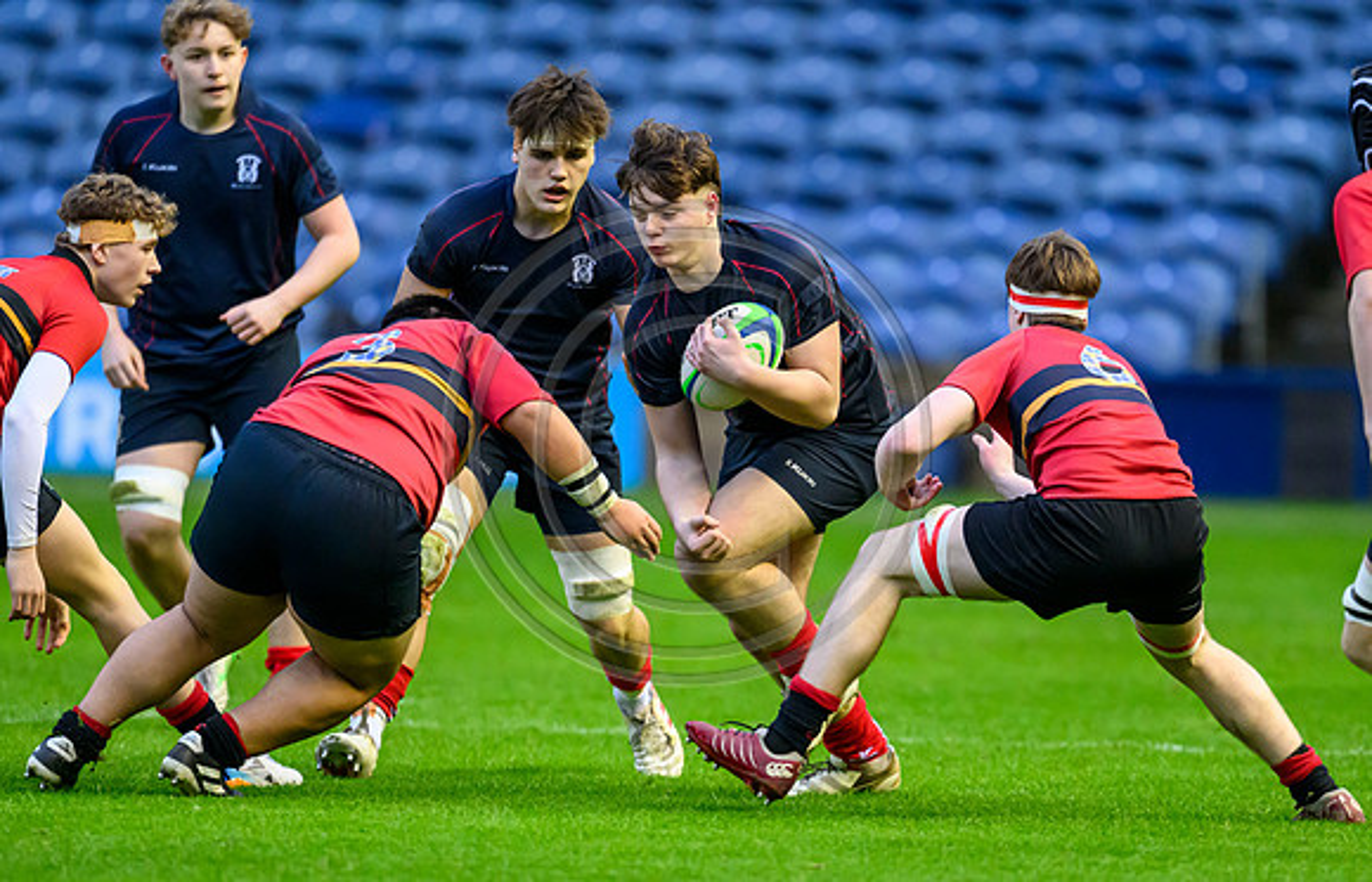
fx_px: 27925
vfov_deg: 1.8
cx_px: 898
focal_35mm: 741
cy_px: 598
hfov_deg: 2.8
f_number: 4
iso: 6400
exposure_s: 1/1250
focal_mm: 560
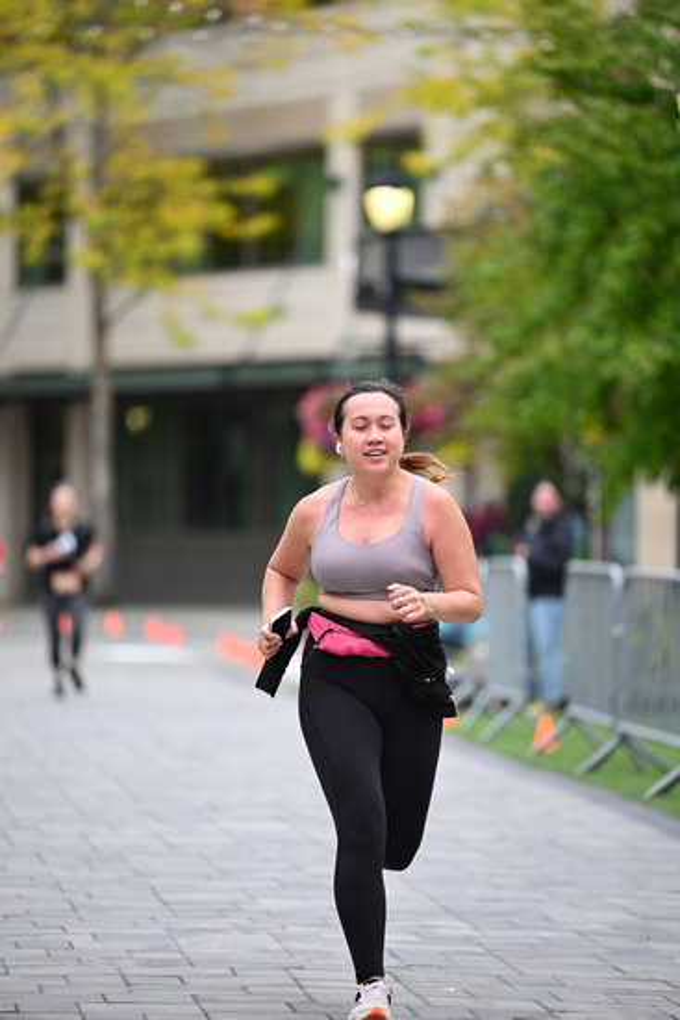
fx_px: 5663
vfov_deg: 10.3
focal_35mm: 200
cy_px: 510
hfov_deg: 6.9
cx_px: 340
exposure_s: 1/1600
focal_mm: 200
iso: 640
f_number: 2.8
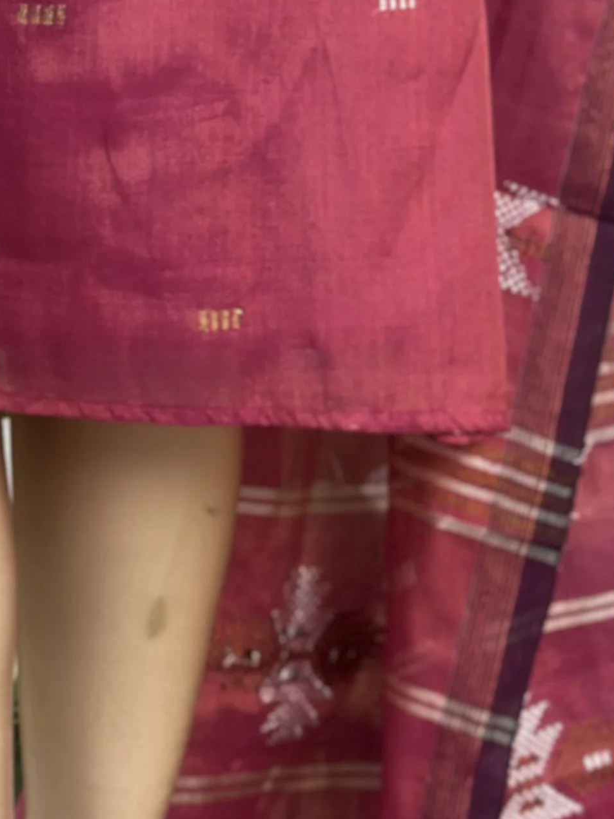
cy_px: -128
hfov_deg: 12.7
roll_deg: -0.2
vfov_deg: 16.5
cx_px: 7
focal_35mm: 115
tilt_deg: -4.7
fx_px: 2721
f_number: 1.78
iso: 125
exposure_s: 1/74
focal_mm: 6.86
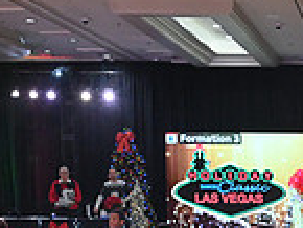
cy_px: 378
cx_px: 435
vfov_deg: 11.4
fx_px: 1078
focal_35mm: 123
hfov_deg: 15.0
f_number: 5.6
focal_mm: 32
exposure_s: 1/400
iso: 3200
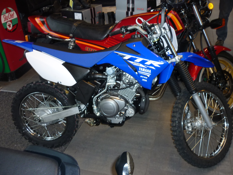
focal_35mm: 33
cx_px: 116
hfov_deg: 55.4
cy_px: 88
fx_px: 222
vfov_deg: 42.9
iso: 125
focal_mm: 5.5
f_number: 2.8
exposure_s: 1/30
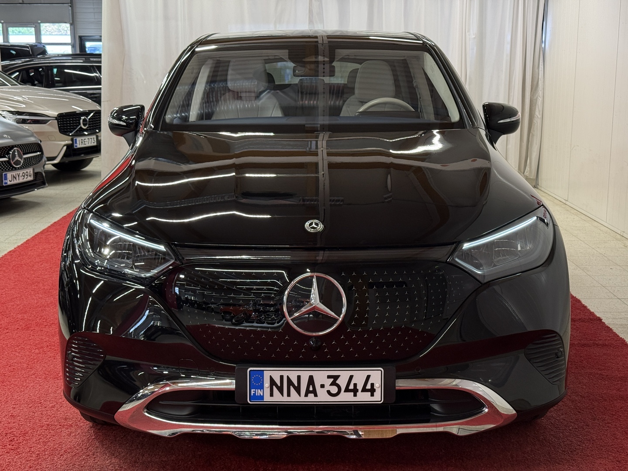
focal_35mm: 48
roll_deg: -0.1
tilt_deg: -10.7
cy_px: 236
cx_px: 314
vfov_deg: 30.3
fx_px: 871
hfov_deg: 39.7
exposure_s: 1/102
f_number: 1.78
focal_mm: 6.76
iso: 160
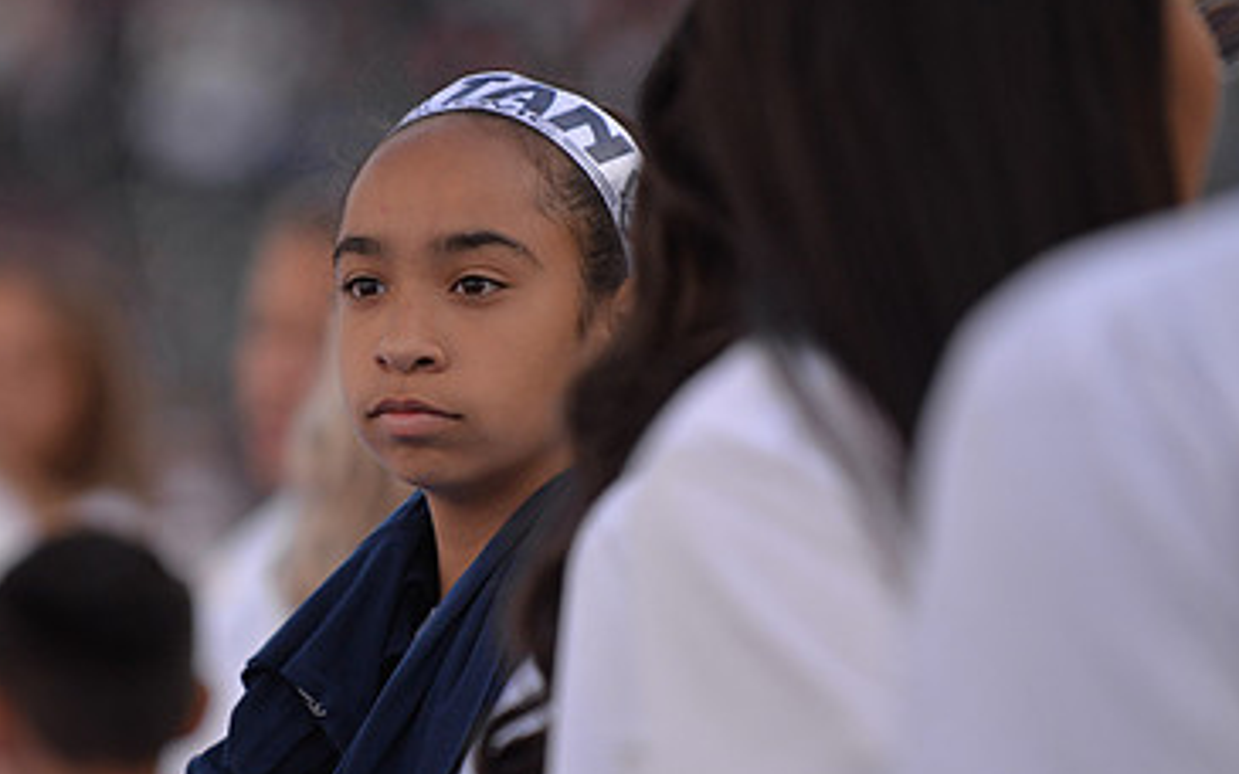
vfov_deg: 4.1
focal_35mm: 324
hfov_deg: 6.5
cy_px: 528
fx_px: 10939
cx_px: 333
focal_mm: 200
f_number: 2.8
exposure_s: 1/4000
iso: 640
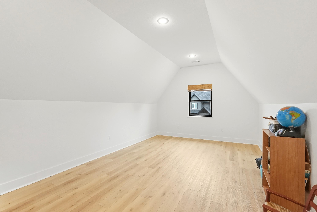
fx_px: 141
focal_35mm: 16
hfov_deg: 96.7
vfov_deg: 73.8
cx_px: 158
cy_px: 106
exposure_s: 1/100
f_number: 5
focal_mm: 16
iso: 6400
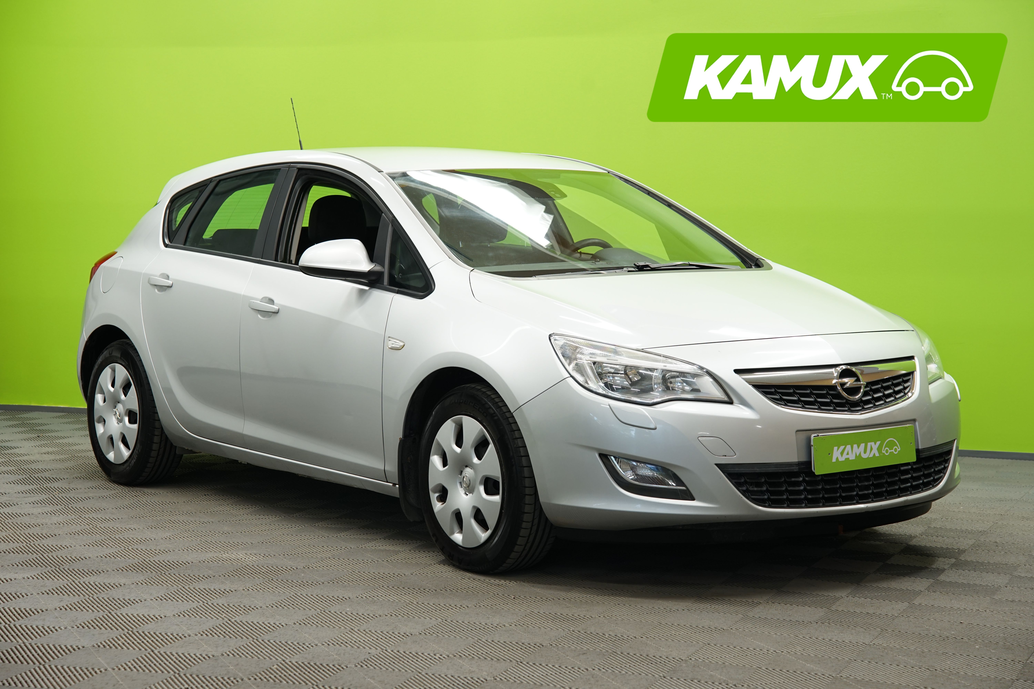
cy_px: 344
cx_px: 517
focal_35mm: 71
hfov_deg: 28.5
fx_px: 2039
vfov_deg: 19.2
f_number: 5.6
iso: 500
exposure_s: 1/15
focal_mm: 71
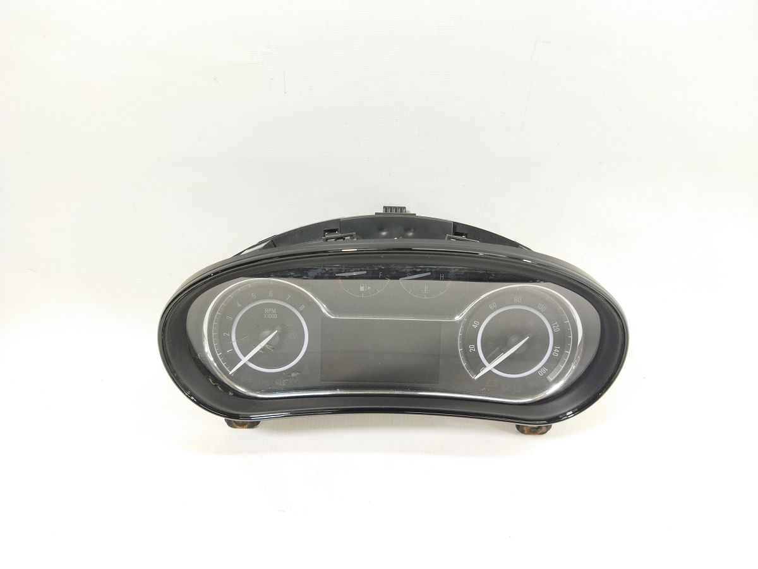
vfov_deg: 51.4
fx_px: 591
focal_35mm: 27
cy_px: 284
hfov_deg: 65.3
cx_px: 379
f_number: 1.79
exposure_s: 1/50
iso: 115
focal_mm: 4.71
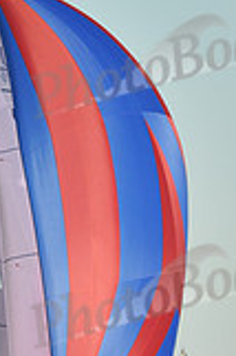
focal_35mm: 865
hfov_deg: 1.6
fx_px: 8524
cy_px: 208
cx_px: -83
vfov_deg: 2.4
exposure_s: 1/1250
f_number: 7.1
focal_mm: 240
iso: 320
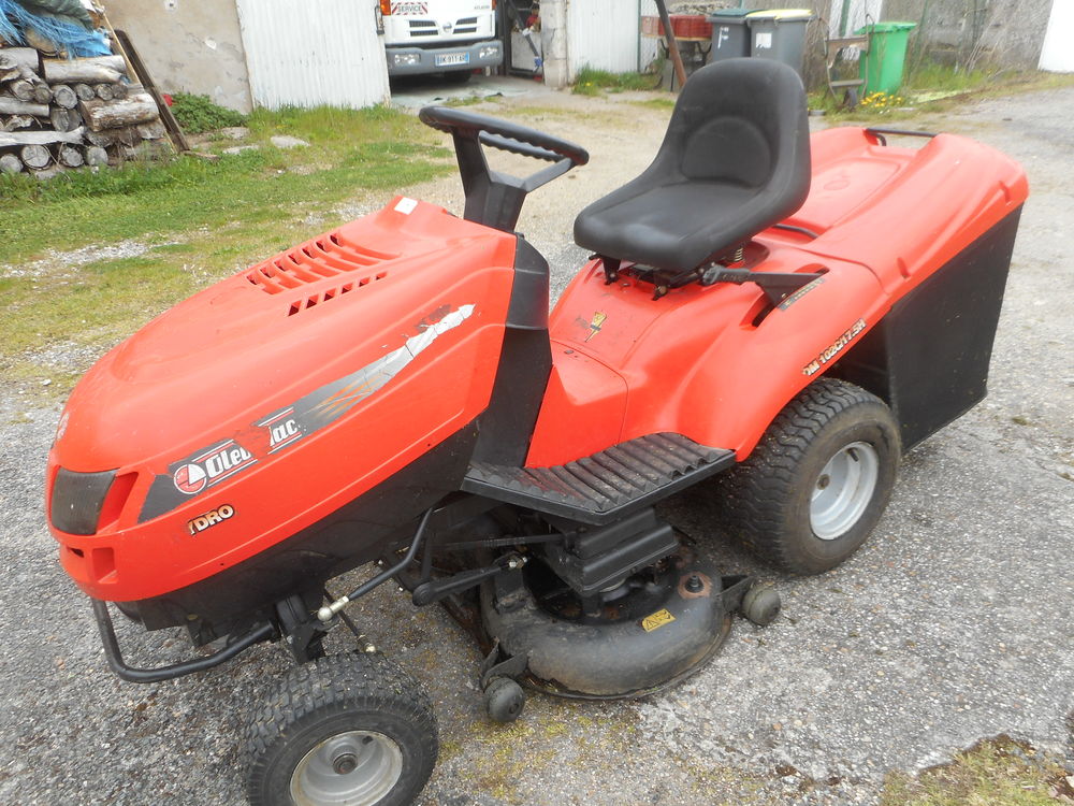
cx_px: 537
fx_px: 776
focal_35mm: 25
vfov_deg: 54.9
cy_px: 403
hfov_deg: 69.4
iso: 80
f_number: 3.7
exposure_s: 1/80
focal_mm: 4.5
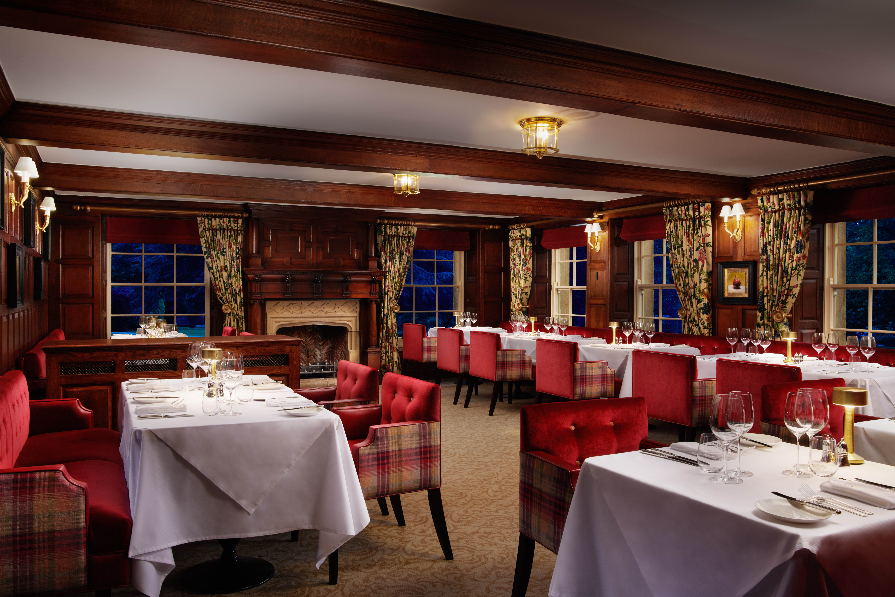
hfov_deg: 65.5
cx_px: 448
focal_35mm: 28
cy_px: 298
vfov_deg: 46.4
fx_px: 696
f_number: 16
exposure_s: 1/250
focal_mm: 28
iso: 100
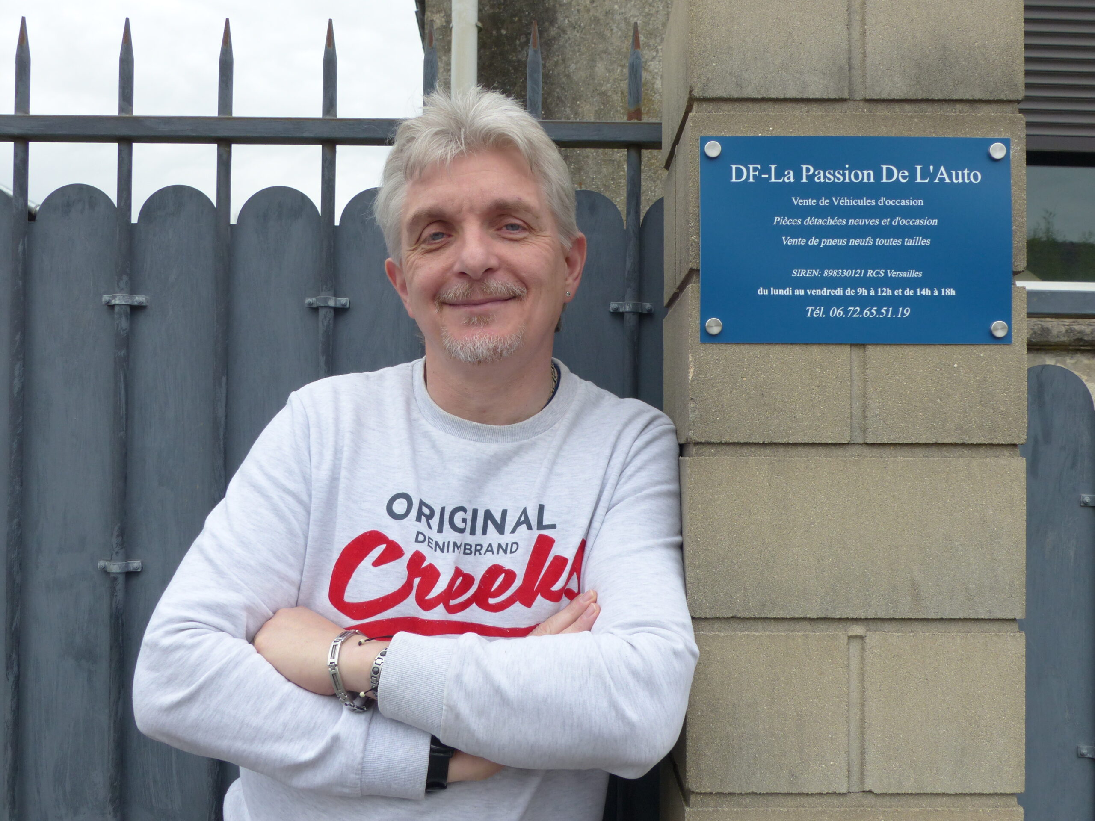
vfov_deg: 36.0
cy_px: 410
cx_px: 548
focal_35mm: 40
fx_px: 1265
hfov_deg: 46.8
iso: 100
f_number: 4
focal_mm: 7.1
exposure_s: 1/320
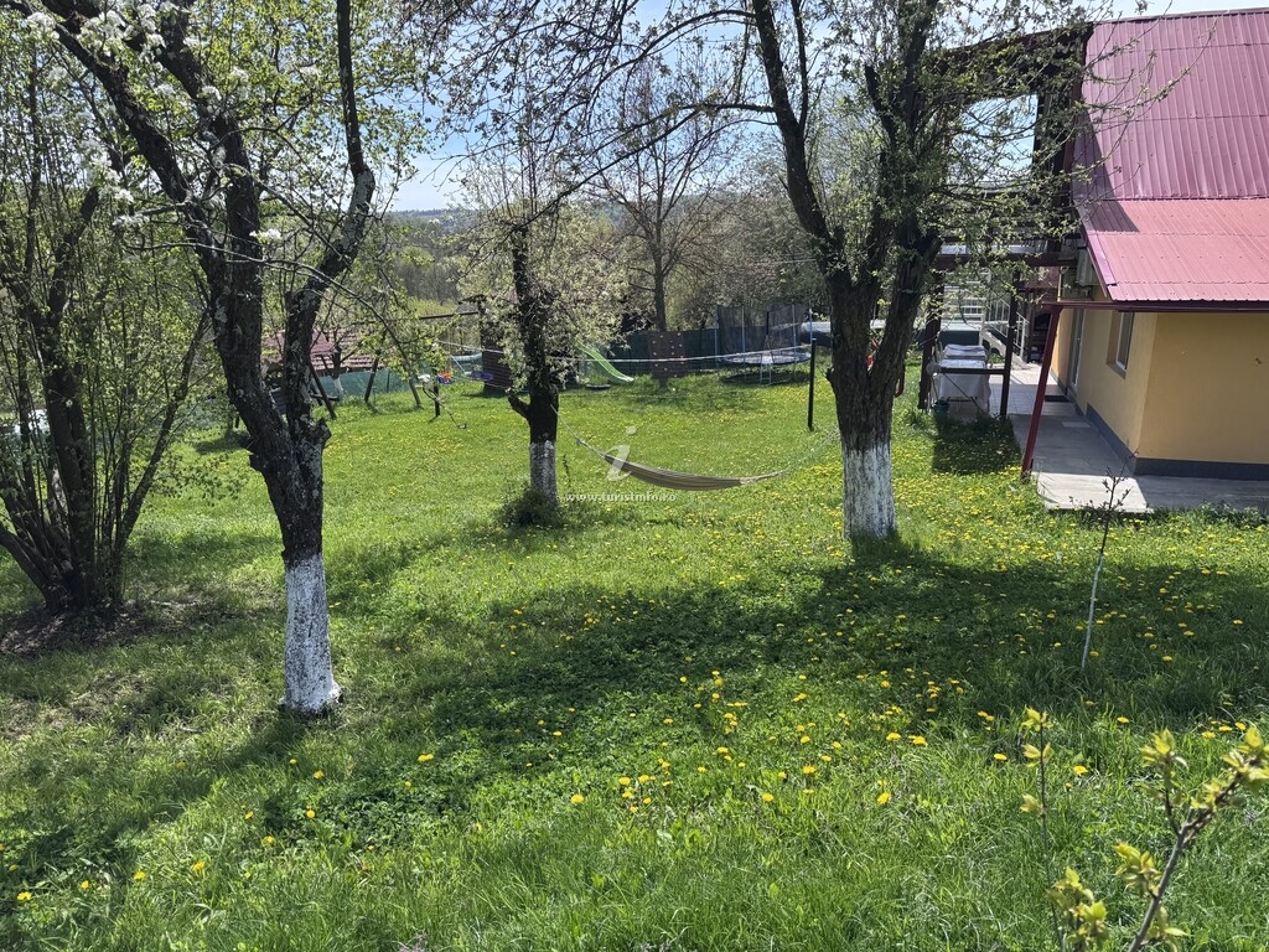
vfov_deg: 56.8
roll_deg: +1.0
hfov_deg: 71.6
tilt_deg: -13.8
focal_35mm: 24
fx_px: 880
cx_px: 634
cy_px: 476
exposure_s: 1/1980
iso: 80
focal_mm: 6.76
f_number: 1.78
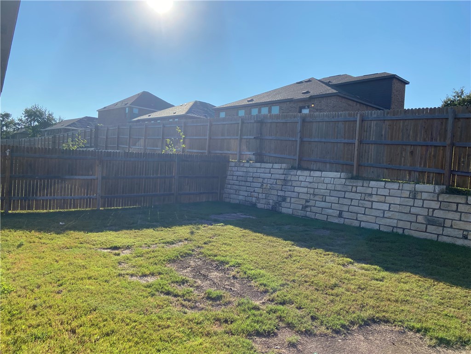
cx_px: 236
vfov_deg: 53.1
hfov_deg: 67.3
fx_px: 354
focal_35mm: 26
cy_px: 177
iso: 32
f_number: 1.8
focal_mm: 4.25
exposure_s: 1/4608
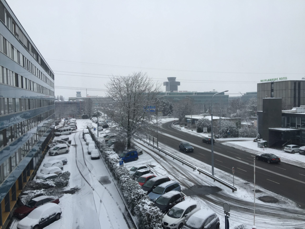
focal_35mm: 29
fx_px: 256
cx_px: 152
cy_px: 114
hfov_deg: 61.7
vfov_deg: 48.2
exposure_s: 1/139
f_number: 2.2
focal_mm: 4.15
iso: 32
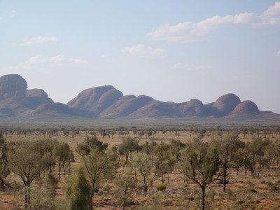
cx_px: 140
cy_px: 105
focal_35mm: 105
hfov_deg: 18.7
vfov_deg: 14.1
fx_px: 849
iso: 100
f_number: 5
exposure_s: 1/400
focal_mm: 17.4
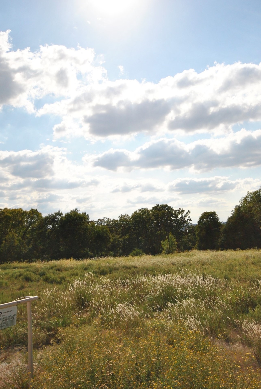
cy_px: 186
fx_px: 368
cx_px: 134
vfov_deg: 55.7
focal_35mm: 34
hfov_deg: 39.0
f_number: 5.6
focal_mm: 20
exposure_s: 1/4000
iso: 400
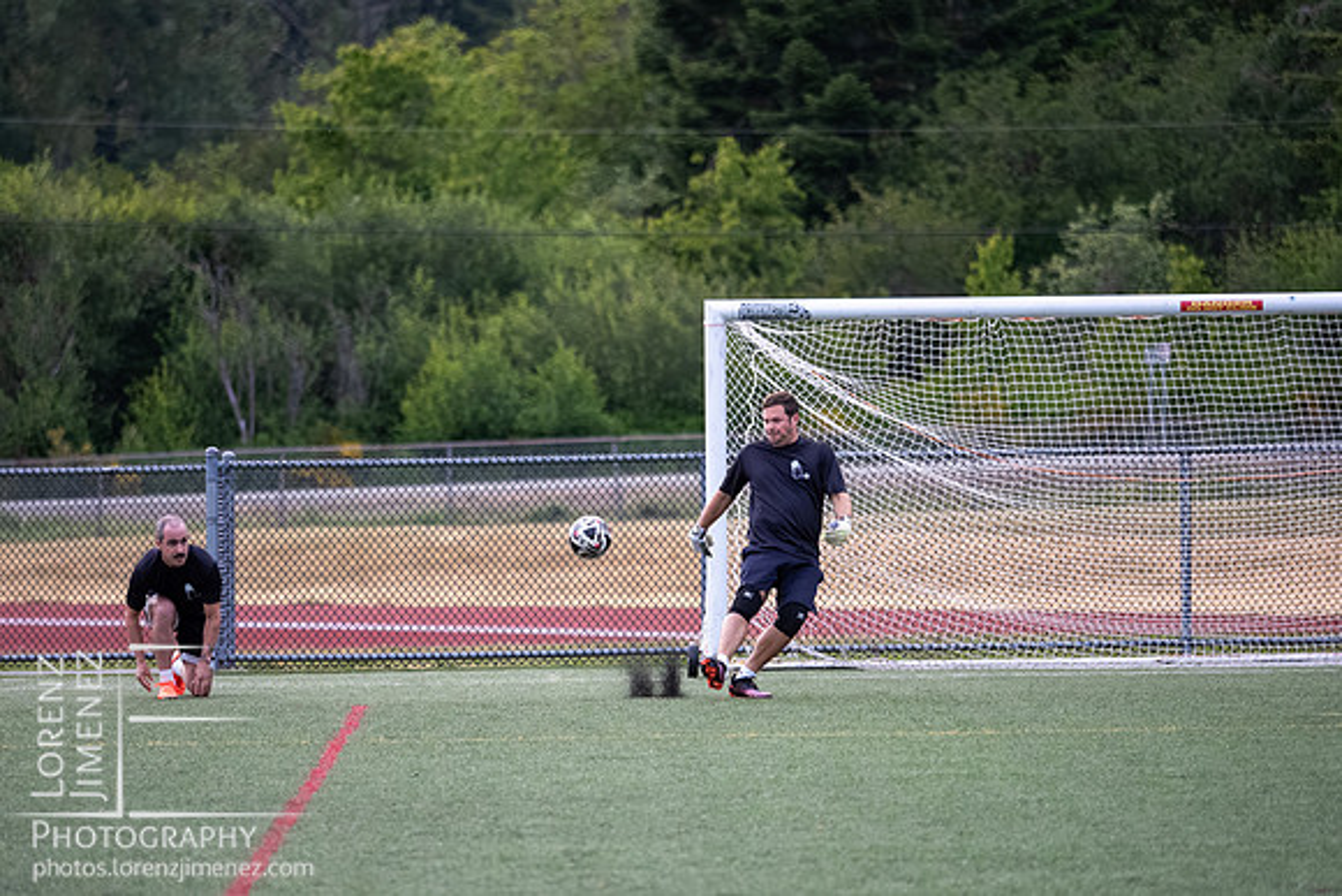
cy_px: 460
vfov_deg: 4.4
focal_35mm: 312
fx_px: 11634
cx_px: 671
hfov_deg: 6.6
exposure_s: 1/1000
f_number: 2.8
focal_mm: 150
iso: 2000
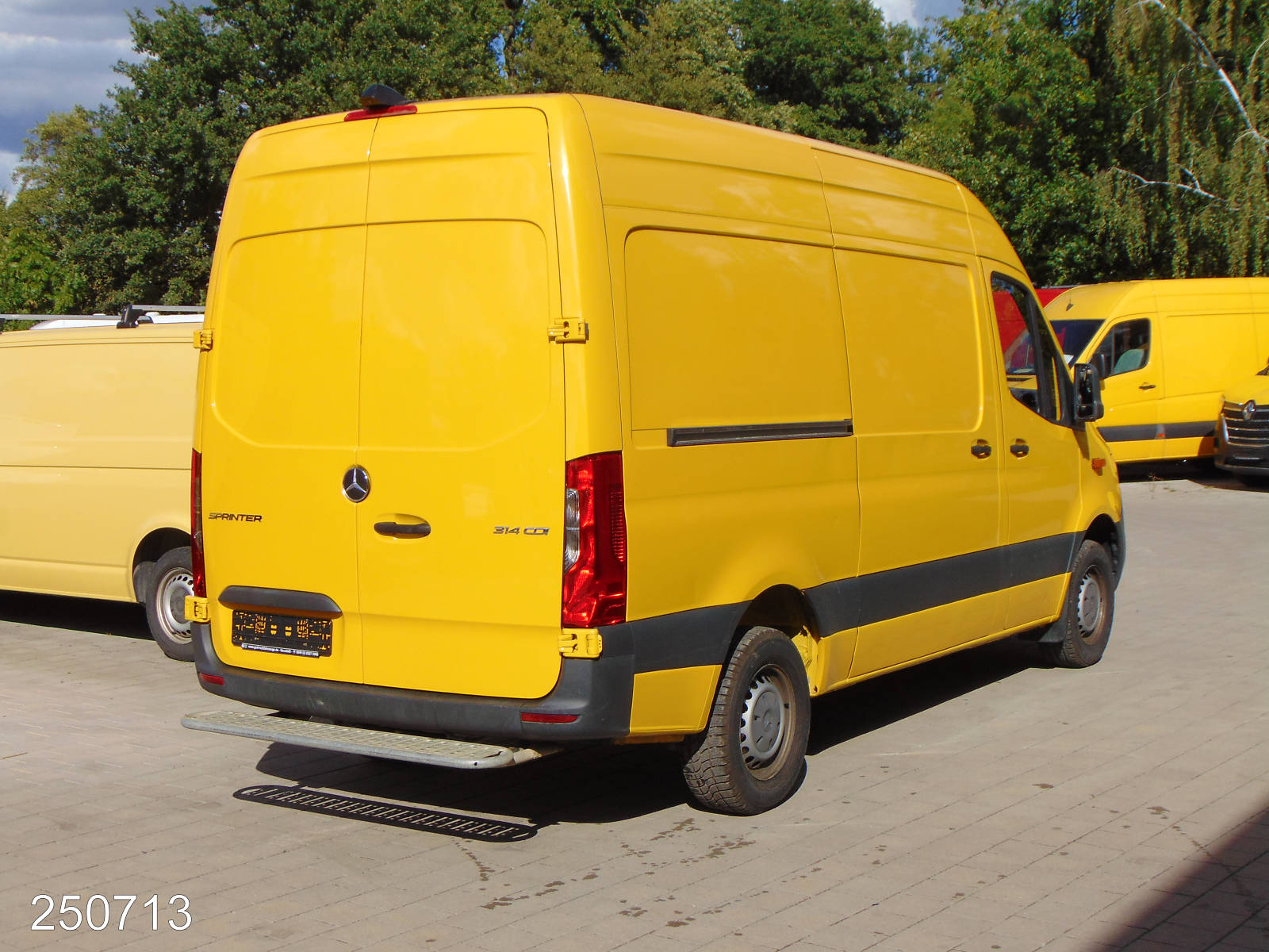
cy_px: 476
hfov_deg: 38.2
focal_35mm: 50
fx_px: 1833
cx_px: 634
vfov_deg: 29.1
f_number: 9
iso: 80
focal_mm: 9
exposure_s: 1/320
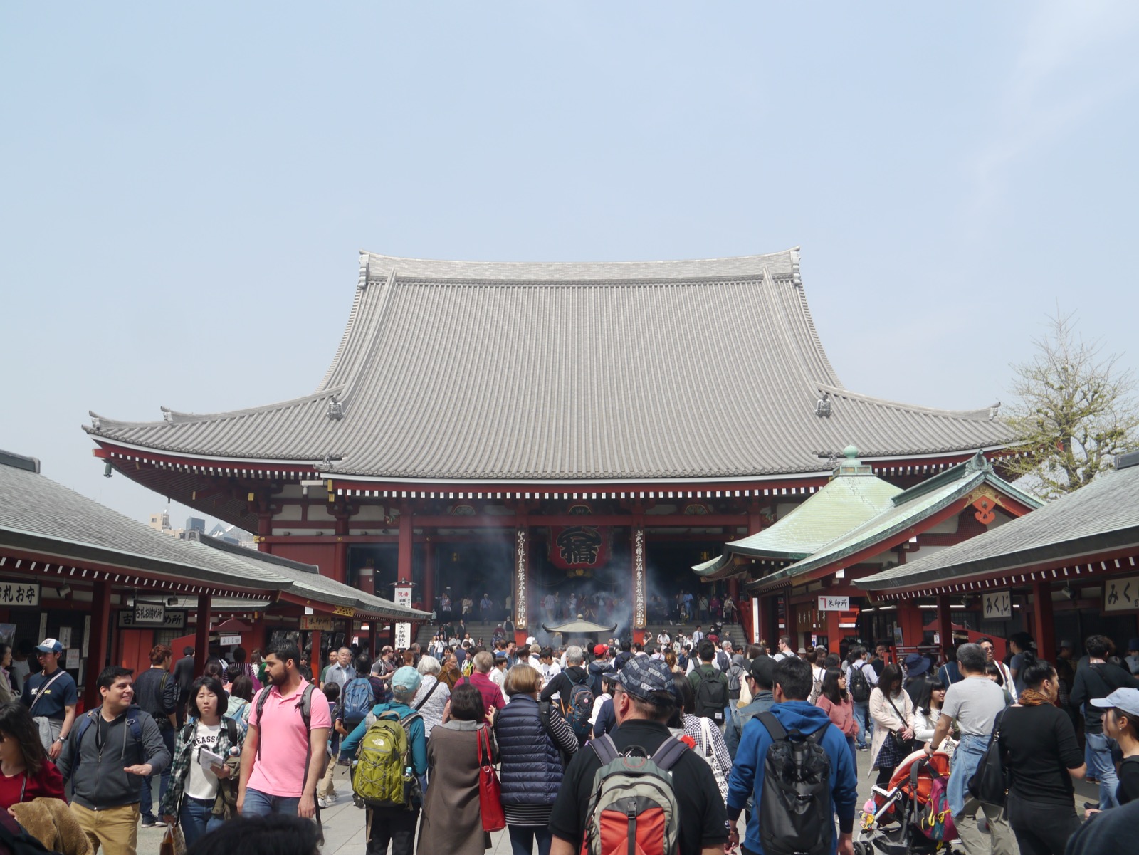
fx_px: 1119
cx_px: 570
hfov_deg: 53.9
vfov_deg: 41.8
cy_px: 428
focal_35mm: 34
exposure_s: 1/400
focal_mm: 17
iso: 160
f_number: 7.1
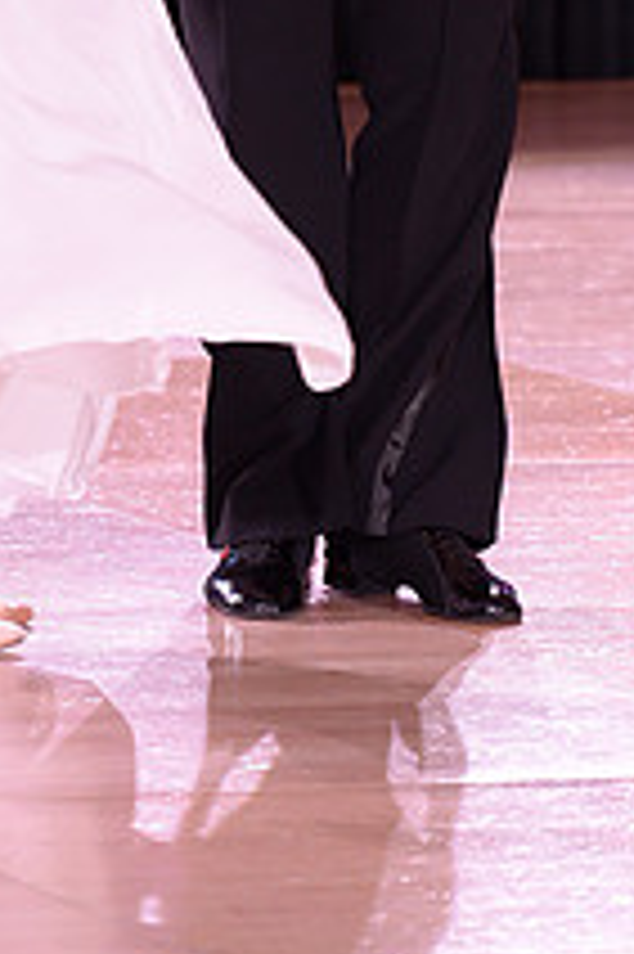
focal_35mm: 451
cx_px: -7
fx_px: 11932
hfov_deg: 3.0
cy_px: -189
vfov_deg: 4.6
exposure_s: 1/250
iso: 1600
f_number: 4
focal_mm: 165
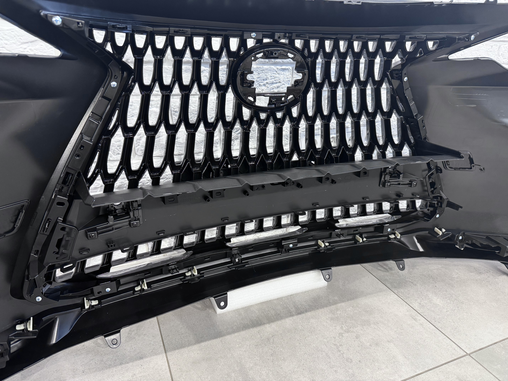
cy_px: 190
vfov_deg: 56.8
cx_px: 254
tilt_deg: -22.0
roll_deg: -1.5
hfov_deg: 71.6
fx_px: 352
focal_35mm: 24
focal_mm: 6.76
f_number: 1.78
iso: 160
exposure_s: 1/100
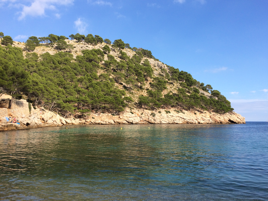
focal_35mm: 29
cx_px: 134
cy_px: 100
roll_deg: +0.1
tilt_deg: +4.4
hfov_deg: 61.7
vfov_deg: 48.2
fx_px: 225
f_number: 2.2
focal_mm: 4.15
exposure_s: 1/1466
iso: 32
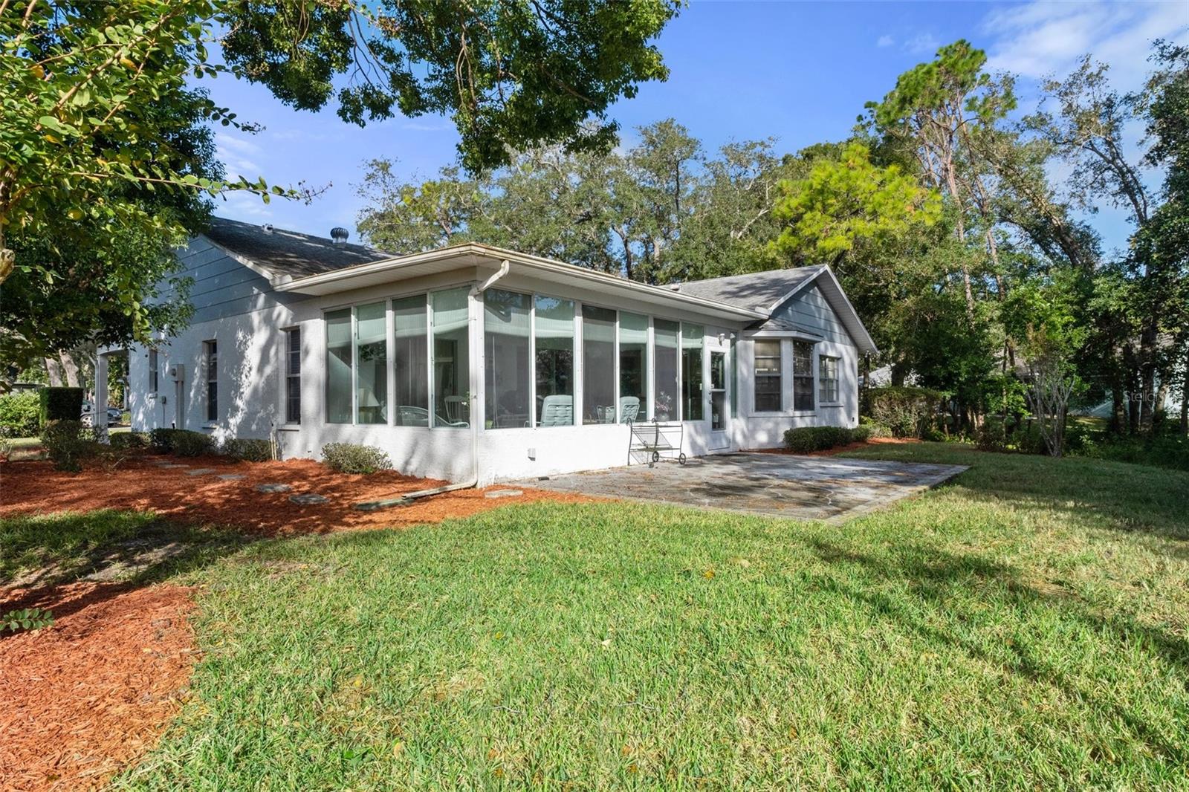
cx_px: 594
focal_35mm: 20
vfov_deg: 63.2
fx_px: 644
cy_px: 396
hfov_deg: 85.4
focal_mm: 13
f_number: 8
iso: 640
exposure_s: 1/250
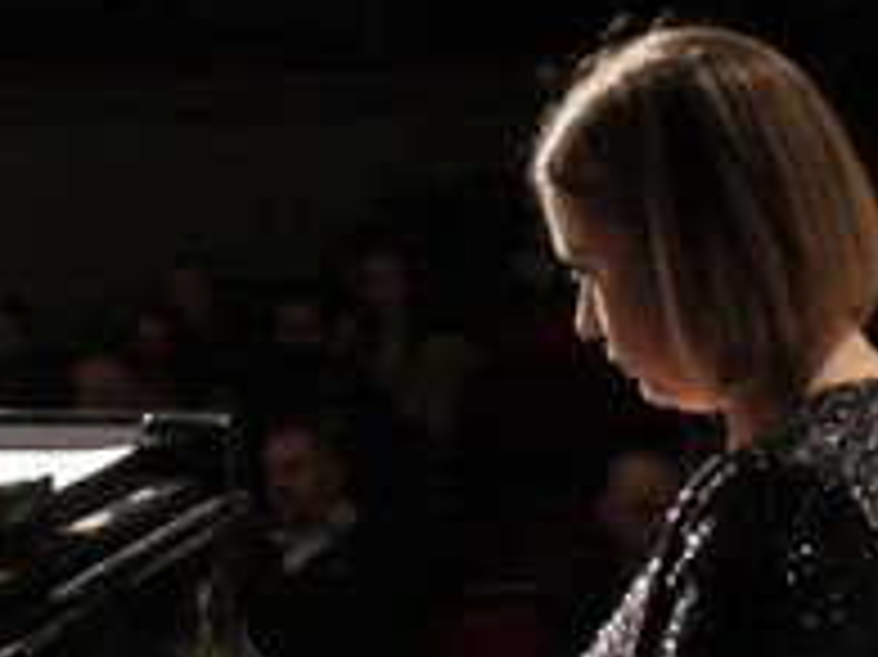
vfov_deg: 8.0
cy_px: 562
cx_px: -108
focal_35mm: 185
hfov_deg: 10.6
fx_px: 4689
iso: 3200
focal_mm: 40
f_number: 4.7
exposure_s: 1/40
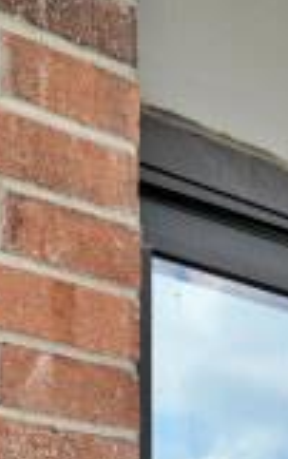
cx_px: 590
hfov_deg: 9.2
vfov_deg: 14.0
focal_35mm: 133
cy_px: 810
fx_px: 1666
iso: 100
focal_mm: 14
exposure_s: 1/160
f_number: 6.3
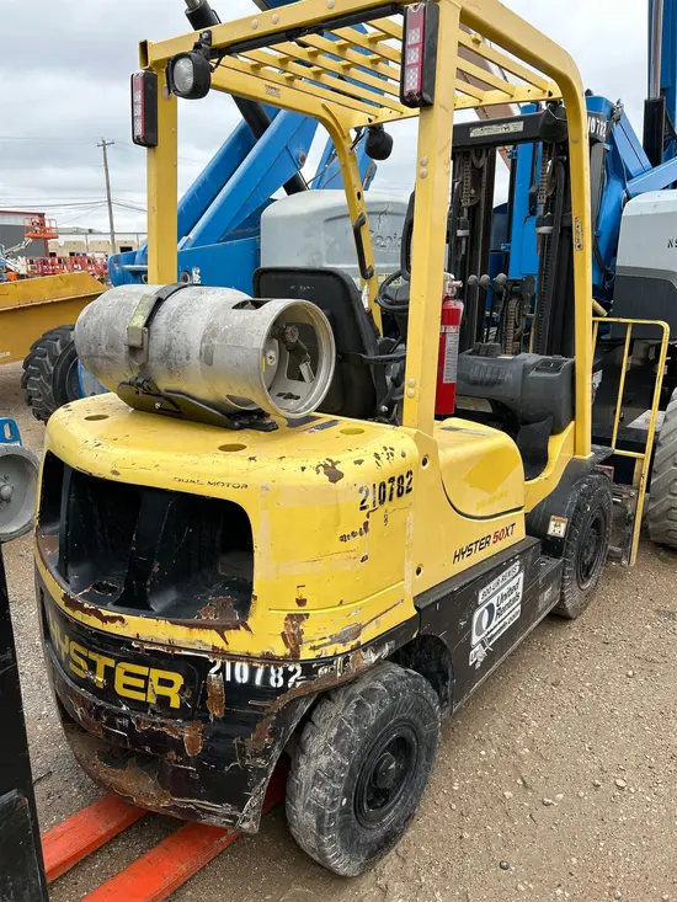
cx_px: 338
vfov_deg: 67.3
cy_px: 451
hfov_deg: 53.1
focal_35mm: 26
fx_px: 678
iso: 50
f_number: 1.5
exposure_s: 1/1901
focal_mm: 5.7
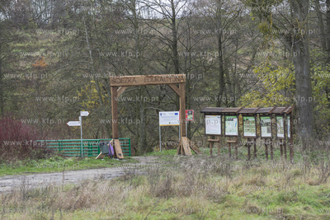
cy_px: 110
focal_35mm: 170
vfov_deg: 8.1
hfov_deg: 12.1
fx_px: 1559
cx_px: 165
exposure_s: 1/160
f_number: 4.5
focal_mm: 170
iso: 400
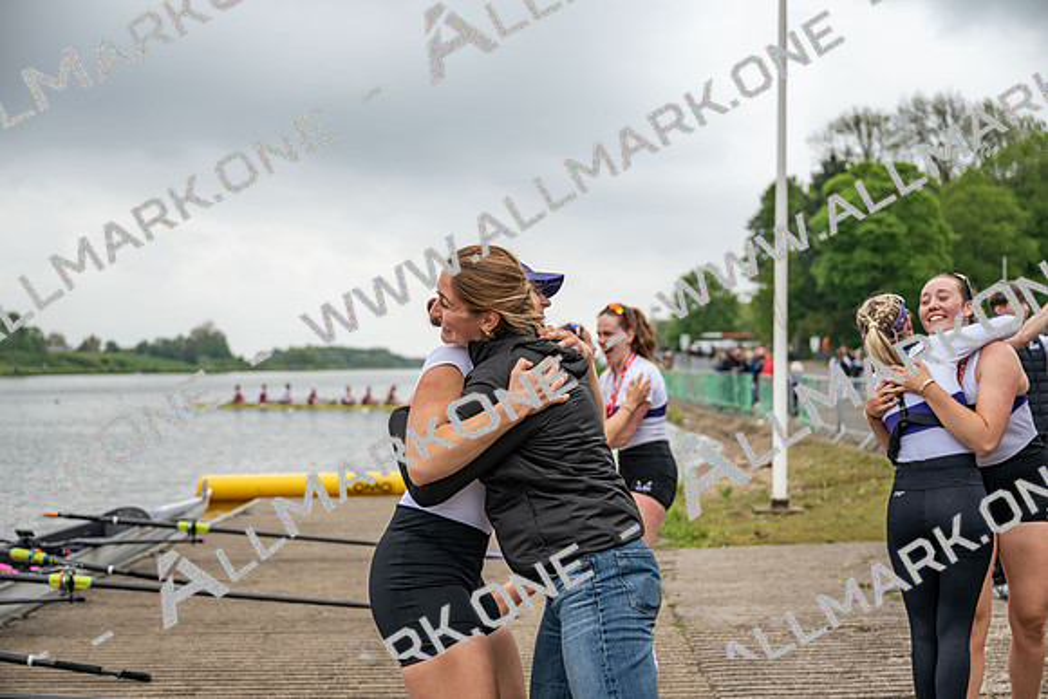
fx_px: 1368
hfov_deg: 41.9
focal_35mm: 47
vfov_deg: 28.7
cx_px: 524
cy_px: 350
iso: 64
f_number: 2.8
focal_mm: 47
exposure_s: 1/640
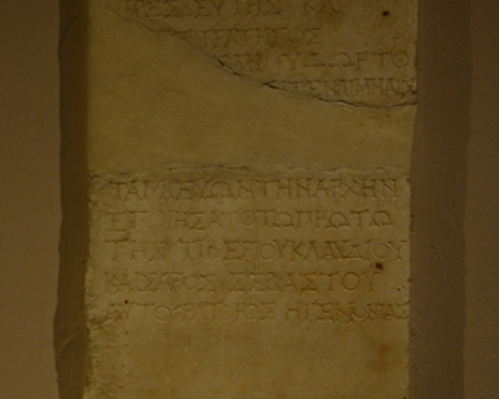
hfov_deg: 18.3
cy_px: 124
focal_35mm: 105
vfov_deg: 14.6
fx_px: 1550
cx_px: 251
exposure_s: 1/250
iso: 1000
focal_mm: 38
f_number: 8
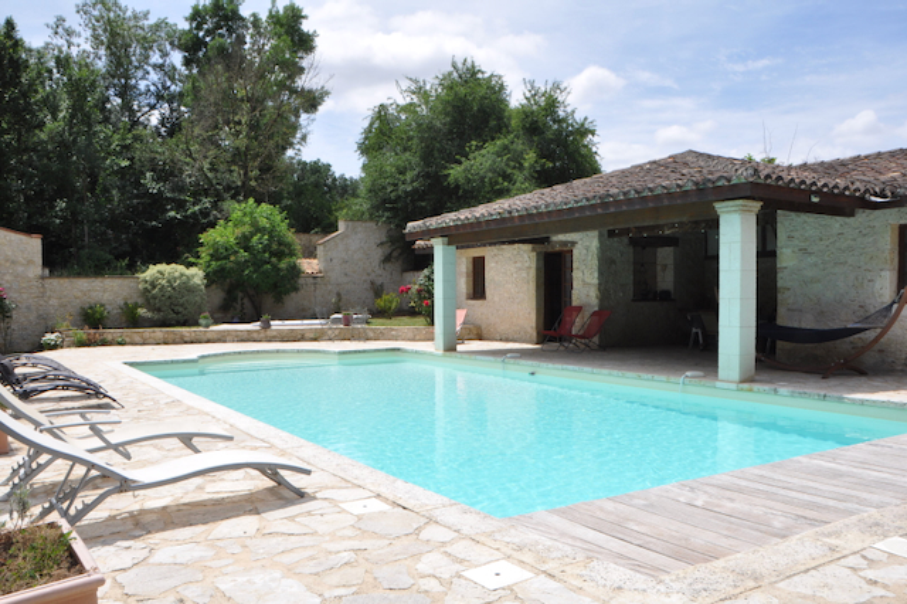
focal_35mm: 30
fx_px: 755
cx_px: 454
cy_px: 302
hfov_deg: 62.0
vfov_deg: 43.6
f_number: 16
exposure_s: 1/250
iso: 500
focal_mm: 20
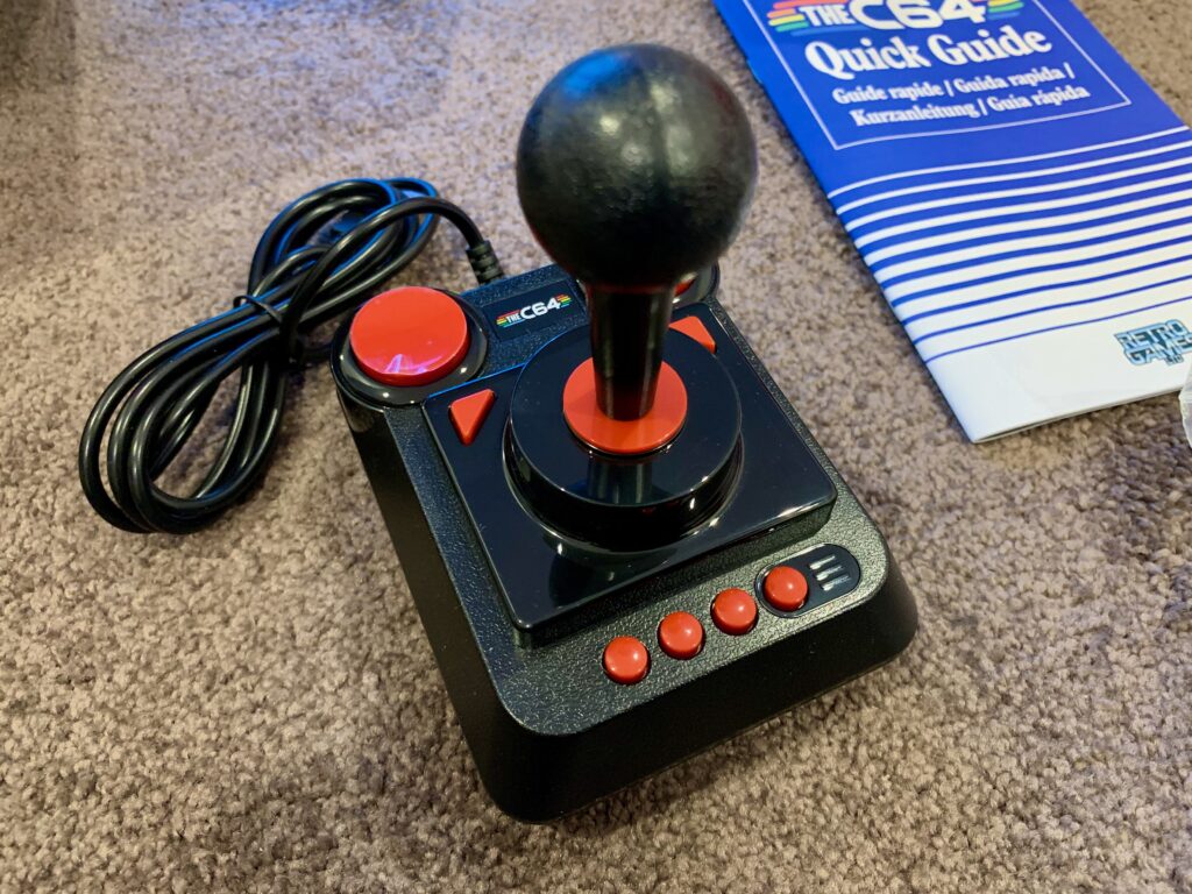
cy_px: 447
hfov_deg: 67.3
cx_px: 596
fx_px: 895
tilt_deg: -55.9
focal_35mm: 26
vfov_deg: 53.1
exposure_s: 1/25
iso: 640
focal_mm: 4.25
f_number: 1.8
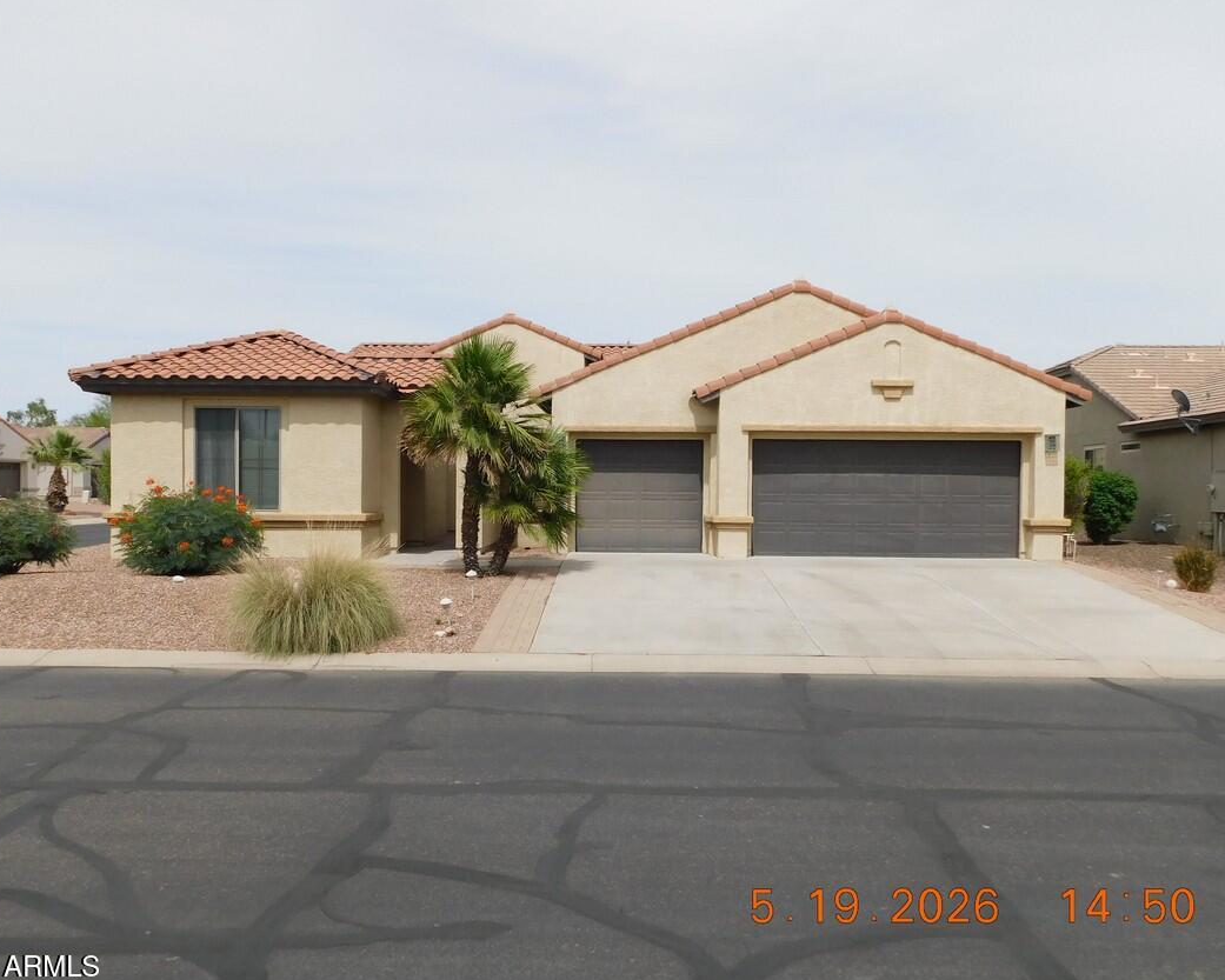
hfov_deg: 64.1
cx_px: 604
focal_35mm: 27
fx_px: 979
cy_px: 505
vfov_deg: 53.2
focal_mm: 4.5
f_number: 6.2
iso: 125
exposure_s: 1/640
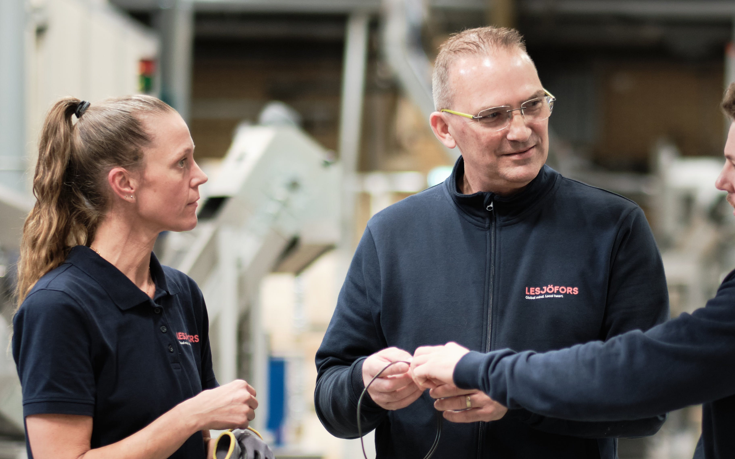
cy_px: 322
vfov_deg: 7.3
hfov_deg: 11.7
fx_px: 3586
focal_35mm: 179
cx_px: 524
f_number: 1.2
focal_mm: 56
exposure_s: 1/125
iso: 160
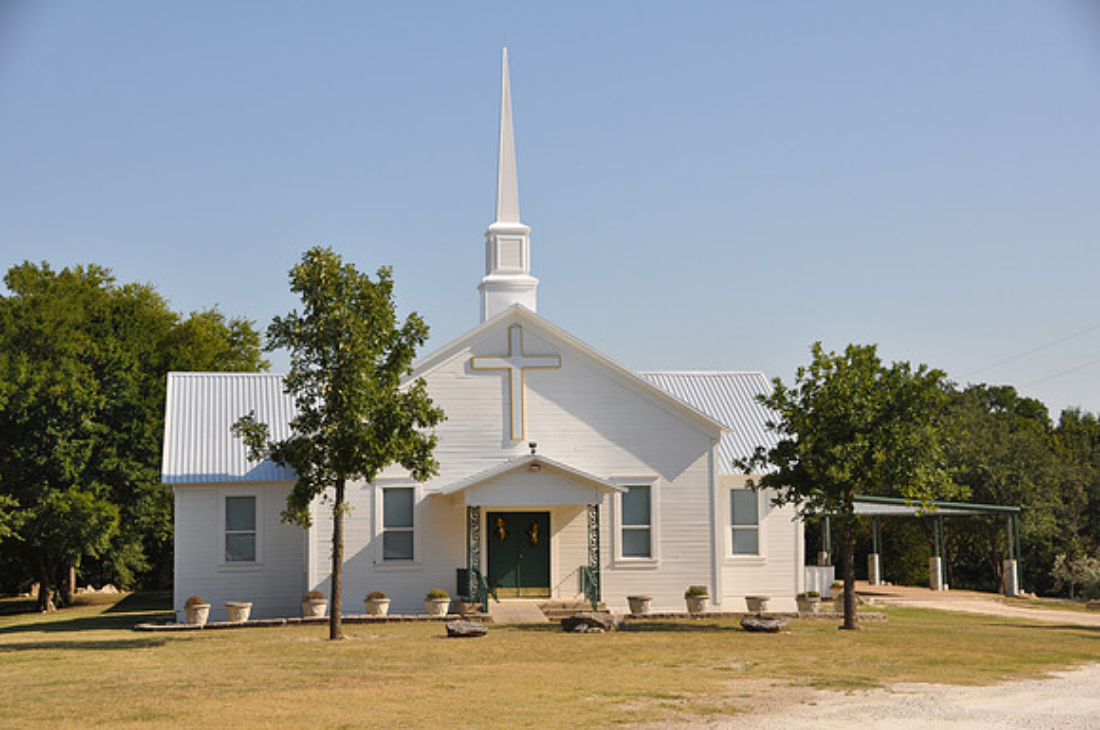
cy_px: 365
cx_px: 550
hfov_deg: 29.3
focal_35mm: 69
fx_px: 2105
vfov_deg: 19.7
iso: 200
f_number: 9
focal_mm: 46
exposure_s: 1/320
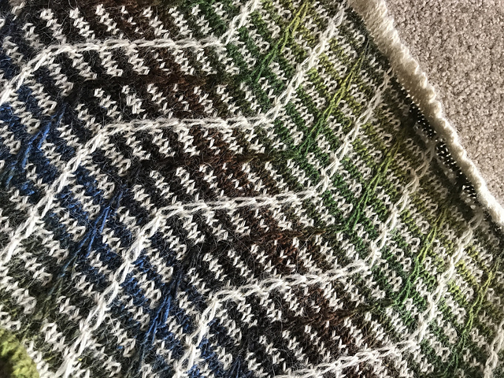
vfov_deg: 49.7
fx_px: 408
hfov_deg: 63.4
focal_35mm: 28
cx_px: 252
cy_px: 189
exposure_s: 1/17
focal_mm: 3.99
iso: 40
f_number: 1.8
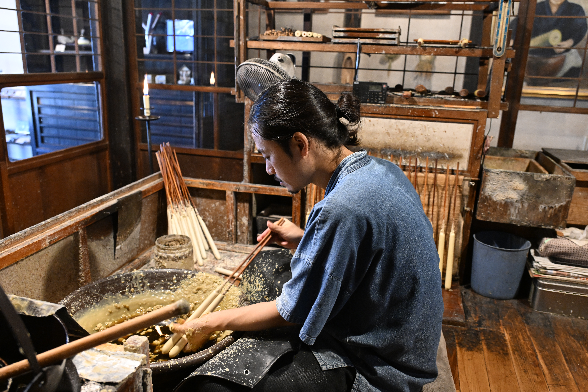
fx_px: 506
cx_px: 294
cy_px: 196
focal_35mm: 31
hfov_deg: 60.3
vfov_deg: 42.3
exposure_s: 1/30
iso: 4000
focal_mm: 31
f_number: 4
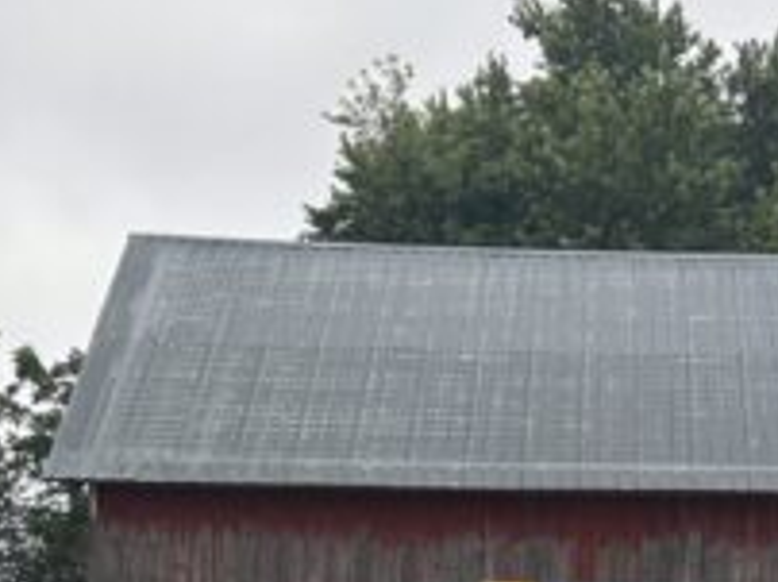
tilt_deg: +0.4
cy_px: 640
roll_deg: -0.9
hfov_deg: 18.9
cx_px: 643
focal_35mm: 103
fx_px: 2312
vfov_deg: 14.0
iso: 50
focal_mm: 5.7
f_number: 1.5
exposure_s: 1/658
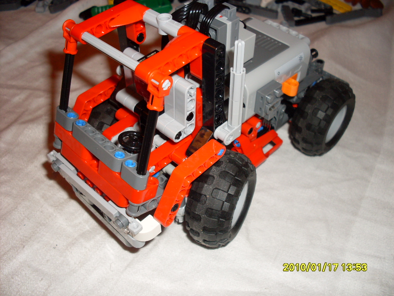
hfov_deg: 49.0
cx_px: 197
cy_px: 148
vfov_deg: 37.7
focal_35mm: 38
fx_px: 433
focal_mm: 6.3
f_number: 2.8
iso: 100
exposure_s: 1/45
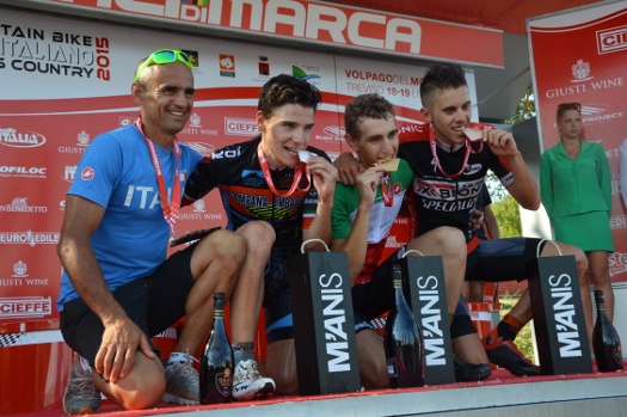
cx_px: 314
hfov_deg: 41.1
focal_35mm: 48
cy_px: 208
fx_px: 835
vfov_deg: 28.0
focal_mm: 32
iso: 125
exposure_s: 1/125
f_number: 5.6
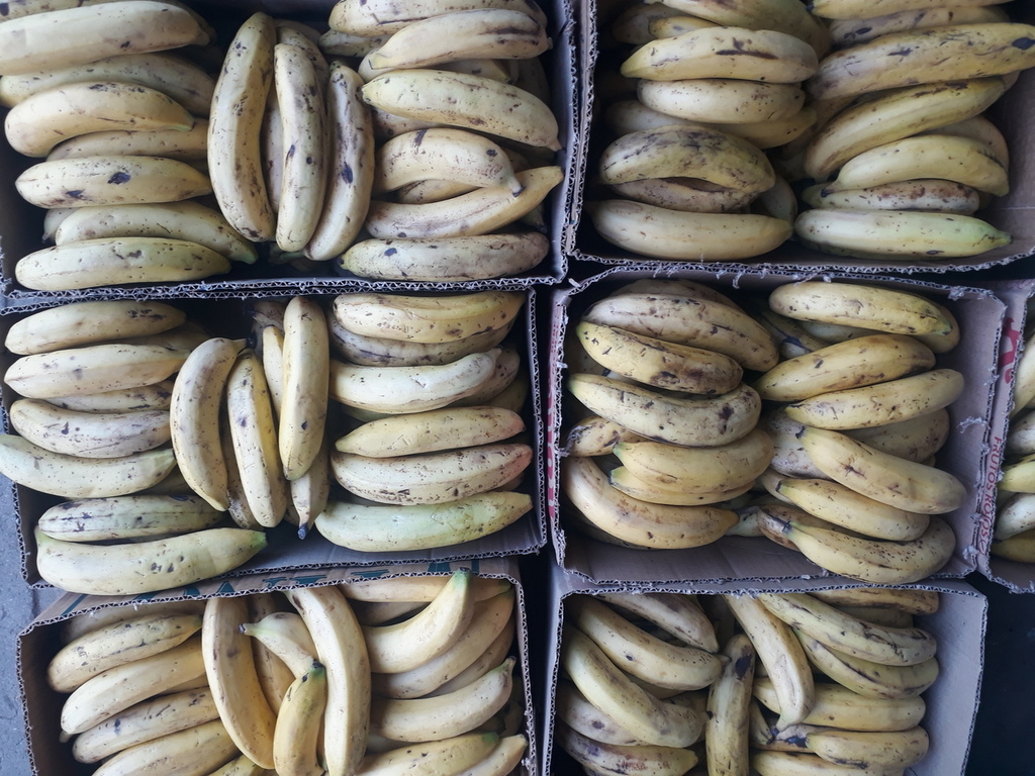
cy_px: 388
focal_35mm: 27
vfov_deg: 51.4
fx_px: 807
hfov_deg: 65.3
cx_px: 518
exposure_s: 1/30
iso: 50
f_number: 1.9
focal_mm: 3.6
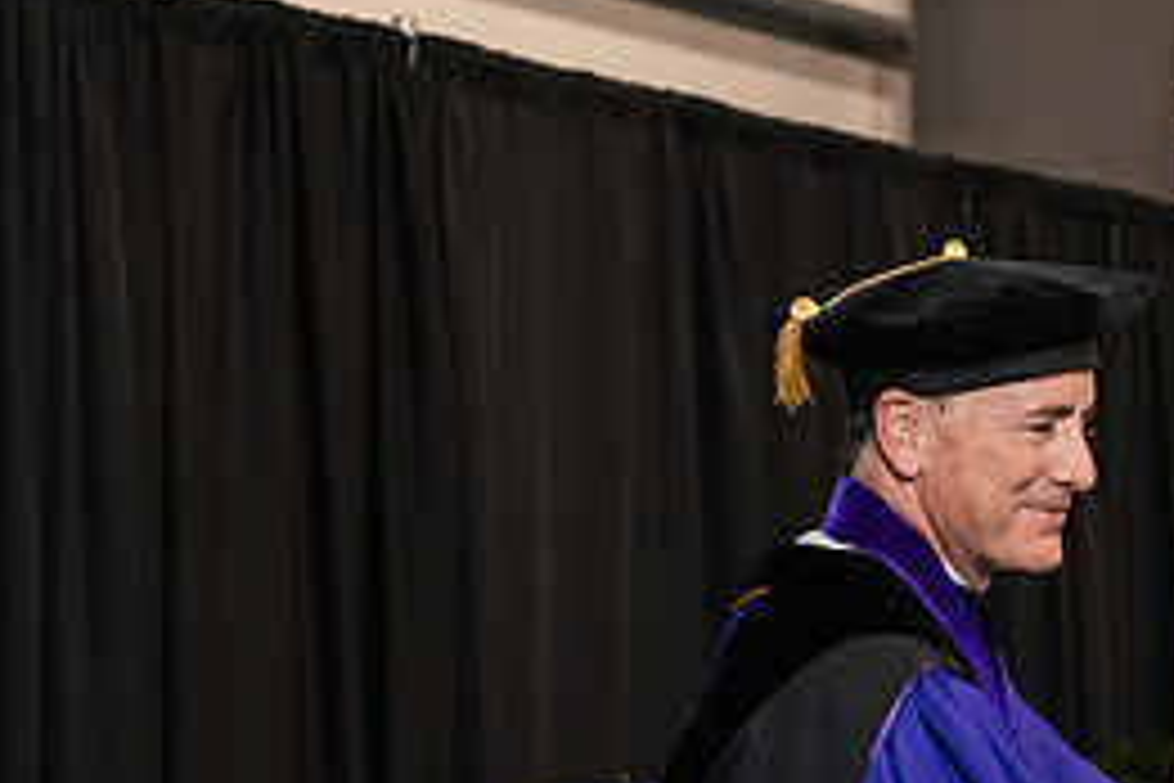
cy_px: 700
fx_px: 4500
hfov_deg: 14.5
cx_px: 1286
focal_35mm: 138
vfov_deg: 9.9
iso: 1600
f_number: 5
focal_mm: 62
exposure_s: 1/125
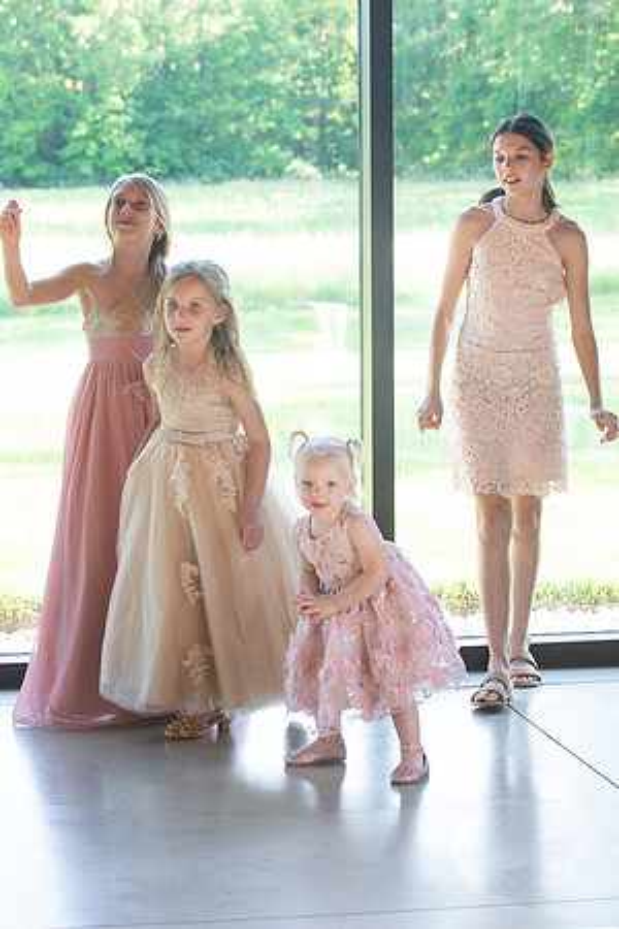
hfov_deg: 12.8
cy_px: 465
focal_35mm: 107
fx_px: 2756
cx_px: 324
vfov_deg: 19.1
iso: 1000
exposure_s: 1/160
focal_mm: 70
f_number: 6.3
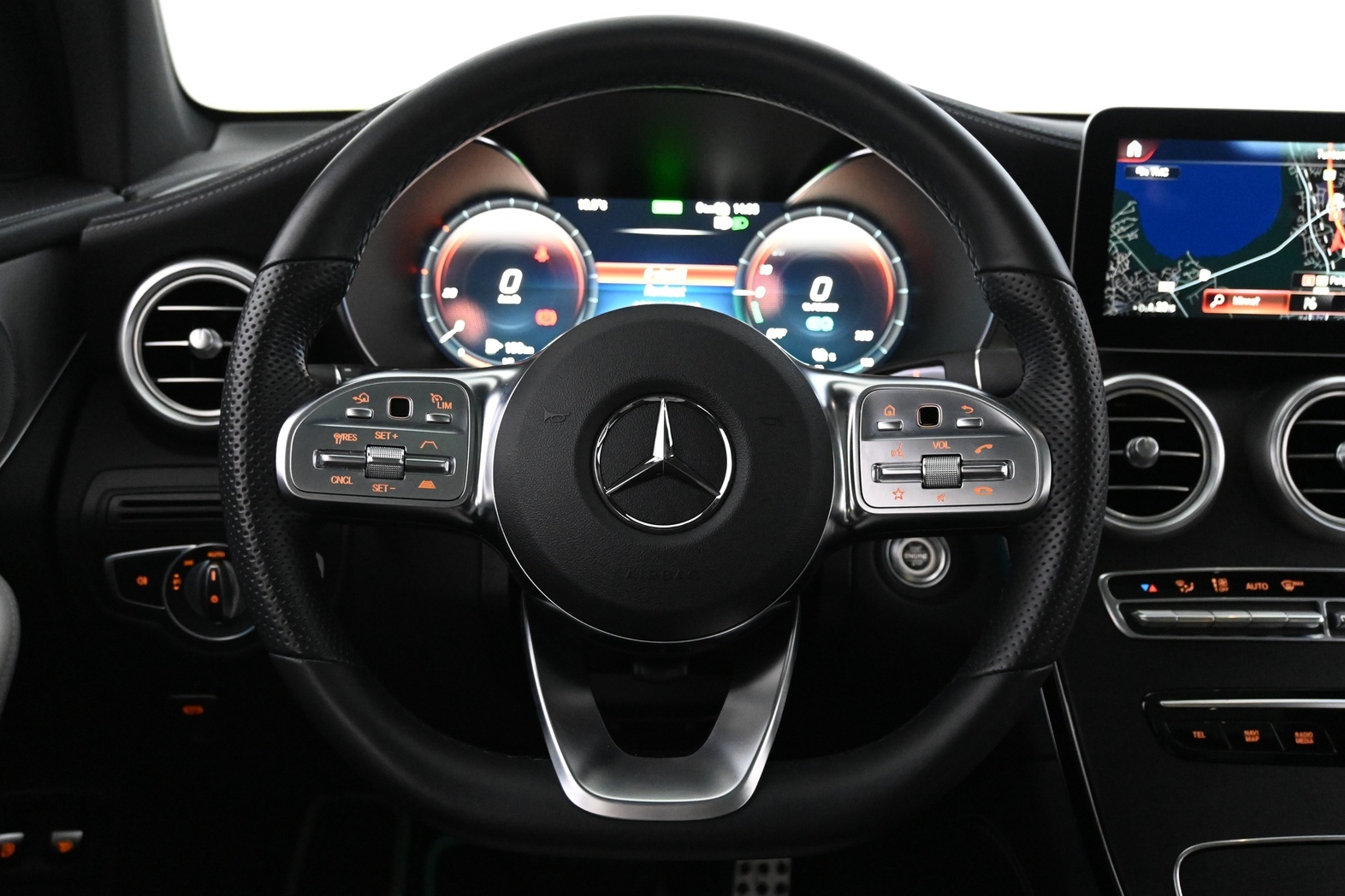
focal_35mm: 35
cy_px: 447
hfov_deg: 54.7
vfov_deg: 38.1
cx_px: 662
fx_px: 1299
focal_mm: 22.5
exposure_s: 1/40
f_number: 4
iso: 5600
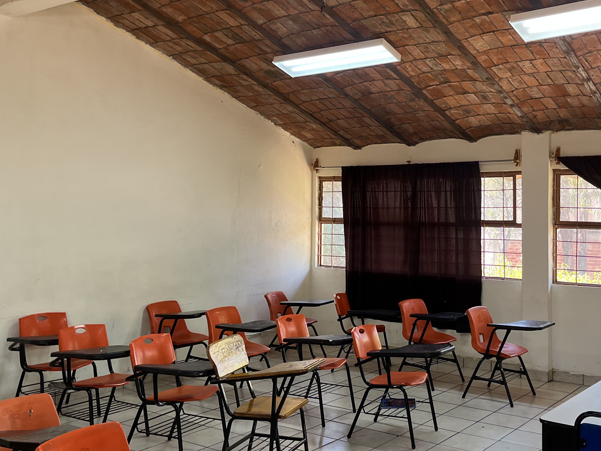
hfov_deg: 47.3
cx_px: 383
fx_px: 677
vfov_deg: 36.7
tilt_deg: +1.4
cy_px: 191
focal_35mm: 39
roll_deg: -0.7
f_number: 1.6
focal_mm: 5.1
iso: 125
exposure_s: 1/117
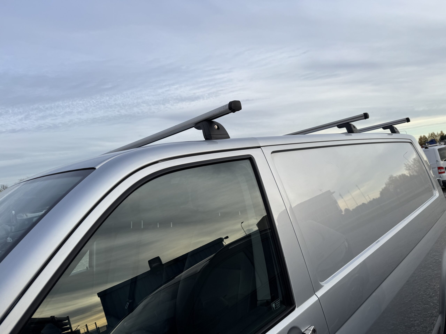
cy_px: 167
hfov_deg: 71.6
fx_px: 309
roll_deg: +9.6
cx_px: 223
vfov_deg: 56.8
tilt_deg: +3.1
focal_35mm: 24
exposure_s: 1/1261
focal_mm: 6.76
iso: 80
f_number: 1.78
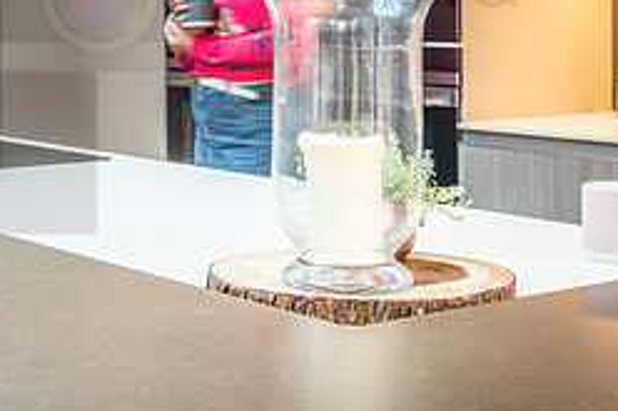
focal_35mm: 82
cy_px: -9
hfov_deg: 24.3
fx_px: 1407
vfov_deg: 16.3
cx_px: 100
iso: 100
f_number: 9
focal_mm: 35
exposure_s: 1/2.5
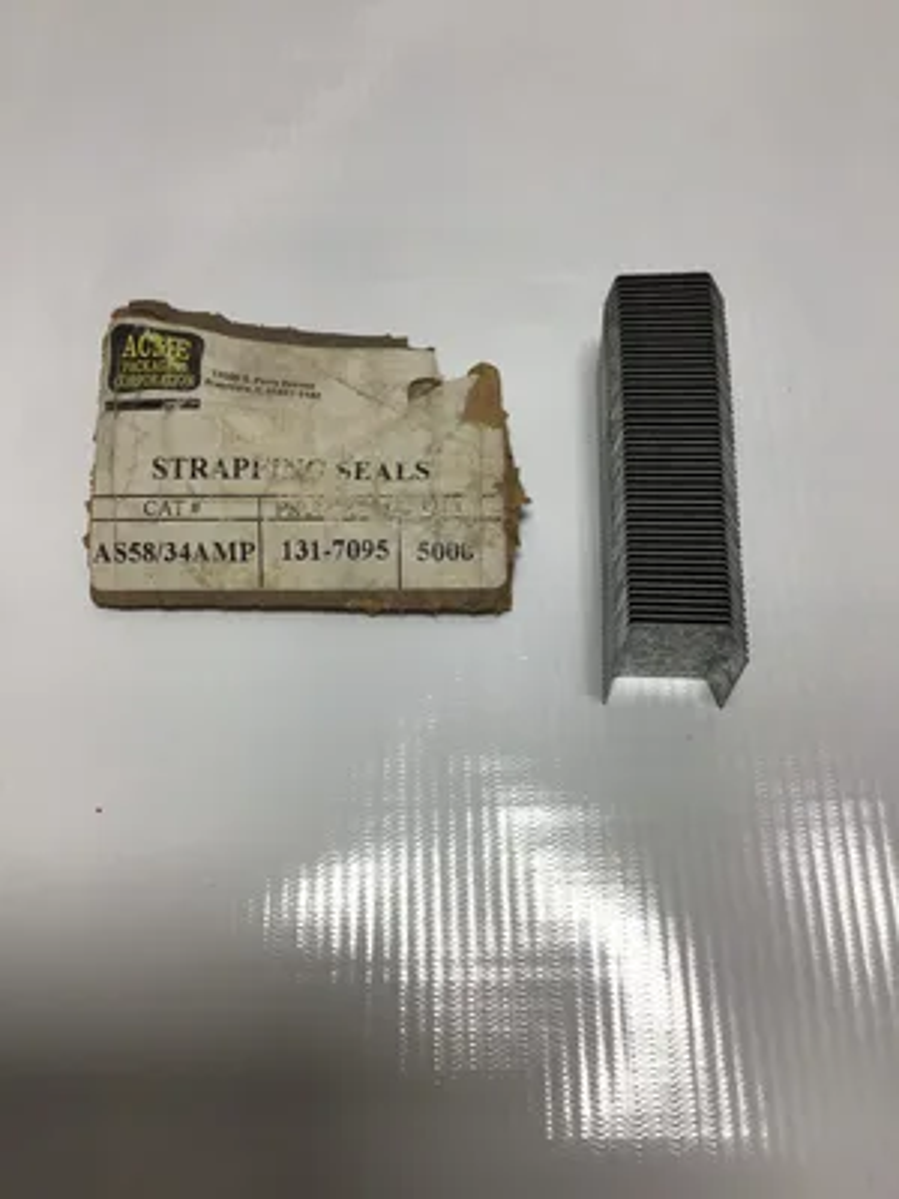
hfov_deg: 45.4
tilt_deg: -69.2
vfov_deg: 58.4
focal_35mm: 31
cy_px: 600
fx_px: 1073
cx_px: 450
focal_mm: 3.3
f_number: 2.4
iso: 25
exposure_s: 1/316
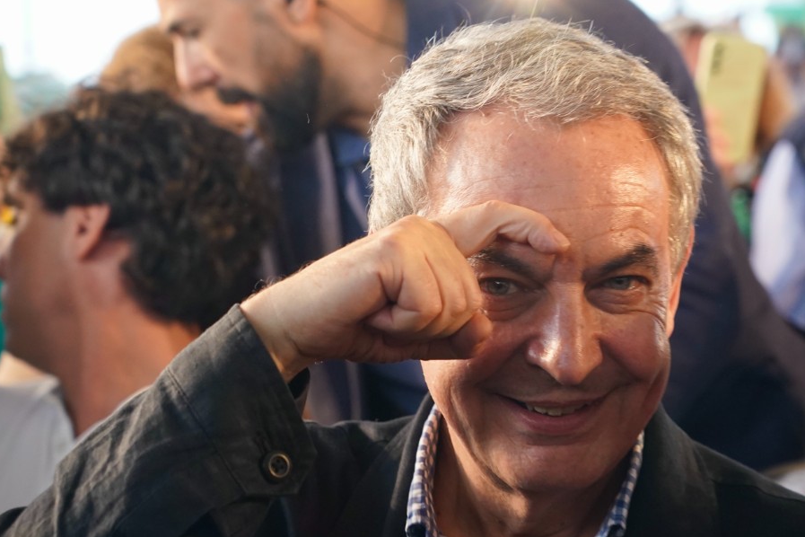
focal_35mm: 99
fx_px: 2214
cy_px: 358
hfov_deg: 20.6
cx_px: 493
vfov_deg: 13.8
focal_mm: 74
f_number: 5
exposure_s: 1/320
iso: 2000
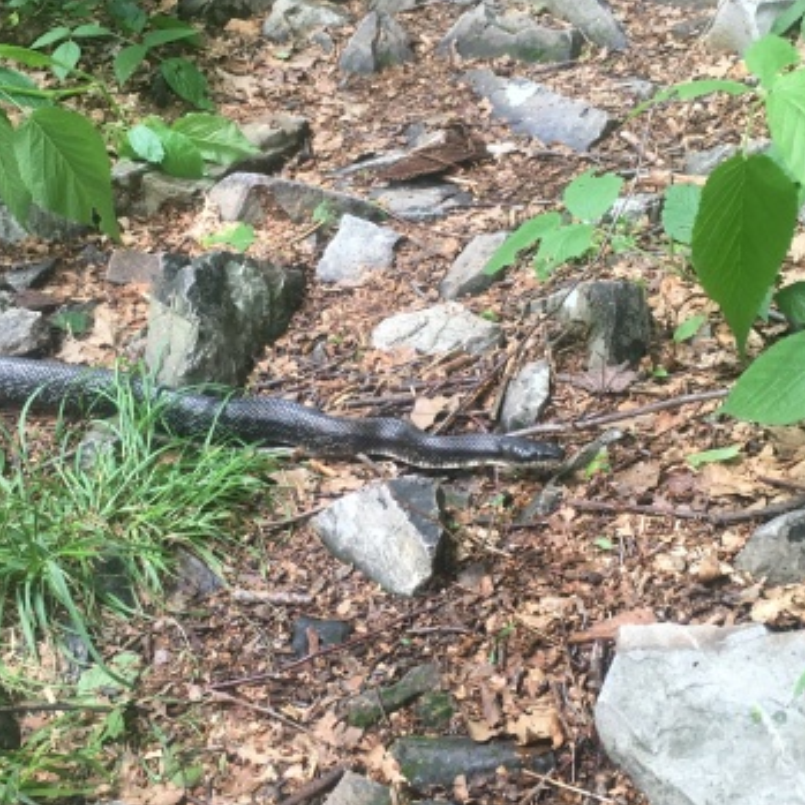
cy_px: 381
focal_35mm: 47
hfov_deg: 36.0
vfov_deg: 36.1
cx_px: 360
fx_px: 1237
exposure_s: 1/30
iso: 40
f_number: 2.2
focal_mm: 4.15
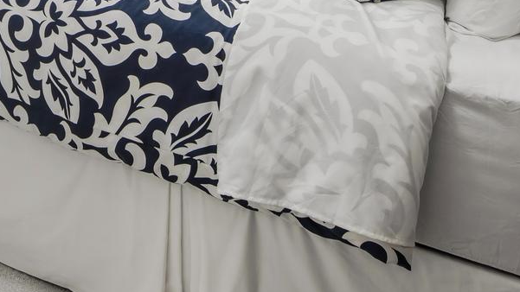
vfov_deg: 19.6
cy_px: -150
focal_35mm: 53
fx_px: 731
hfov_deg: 33.8
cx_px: -58
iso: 200
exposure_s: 1/200
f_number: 9
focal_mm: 19
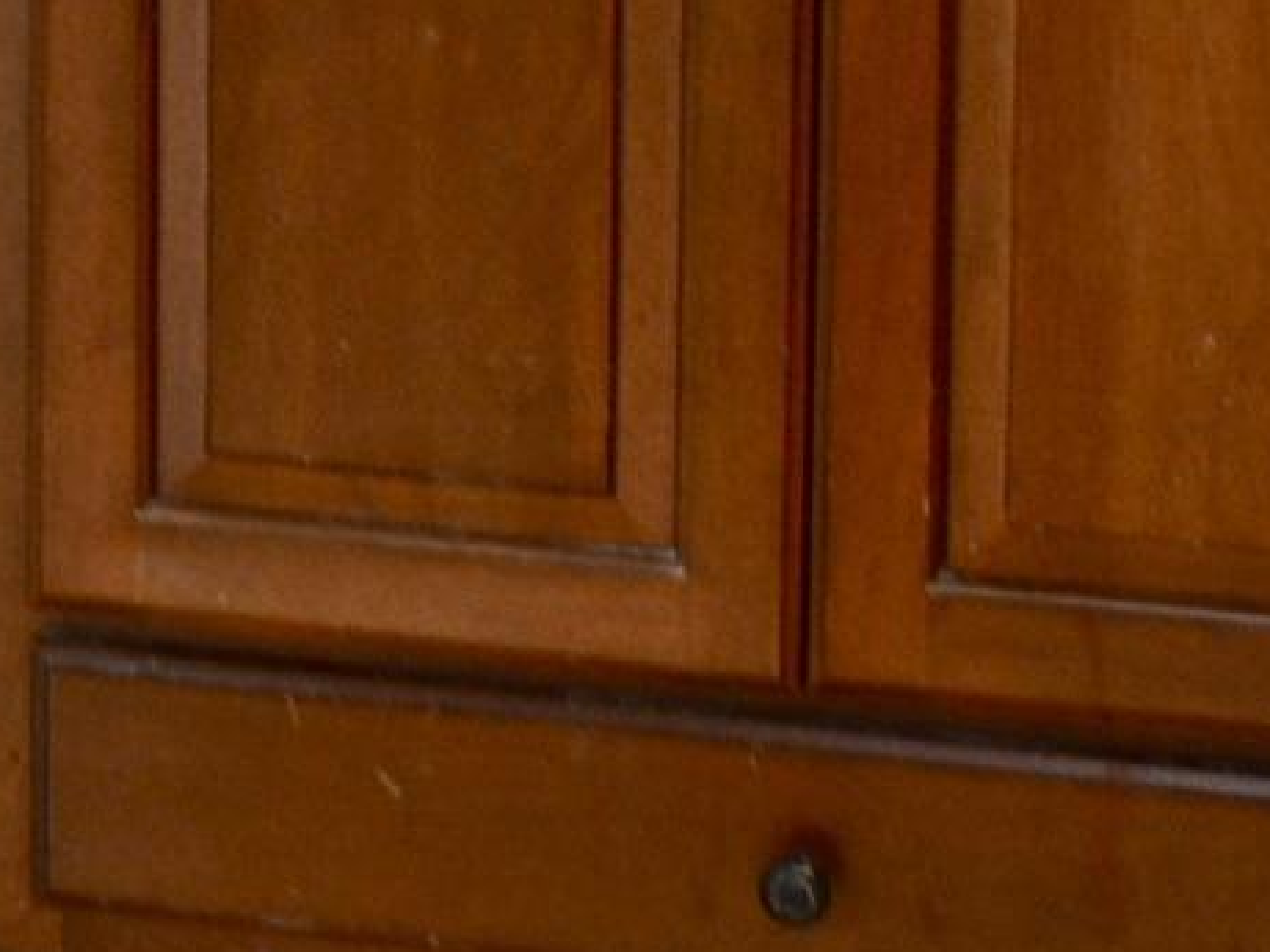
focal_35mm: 169
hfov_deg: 11.4
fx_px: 6200
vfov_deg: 8.3
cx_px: -356
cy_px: -958
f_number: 3.5
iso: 100
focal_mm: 18
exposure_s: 1/20
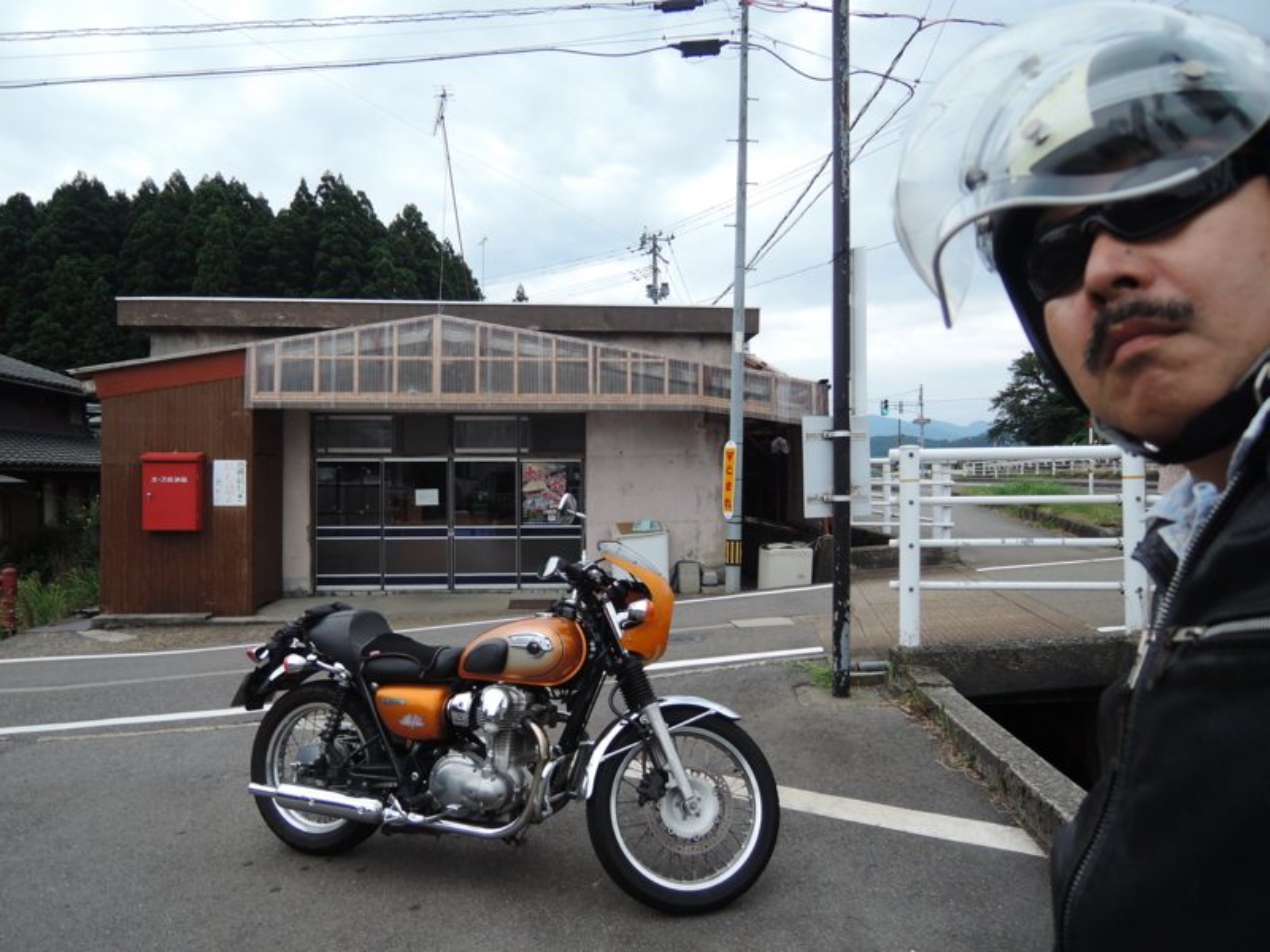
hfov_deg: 71.6
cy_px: 476
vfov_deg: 56.8
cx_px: 635
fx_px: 881
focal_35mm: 24
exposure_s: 1/100
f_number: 2.8
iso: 80
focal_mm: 5.1
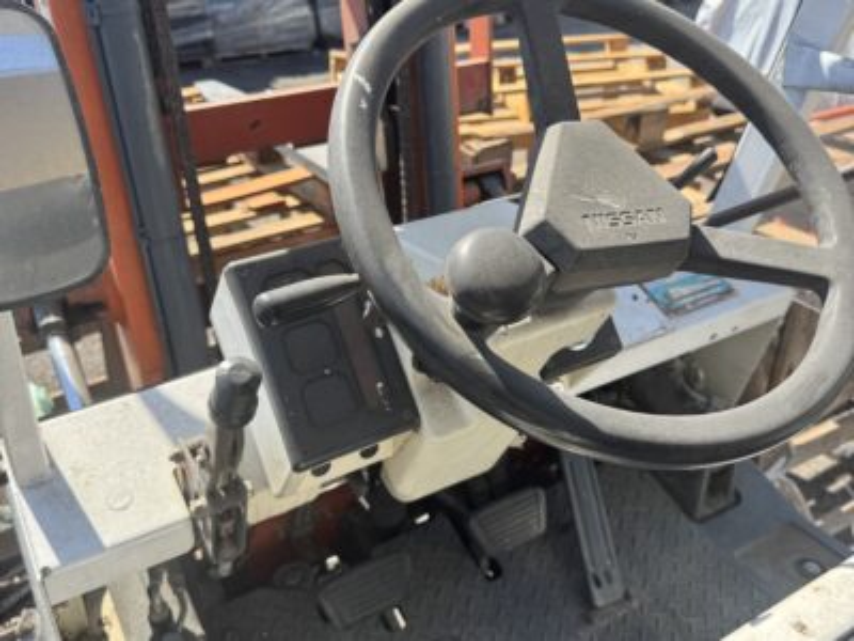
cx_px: 427
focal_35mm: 24
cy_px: 320
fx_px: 592
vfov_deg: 56.8
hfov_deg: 71.6
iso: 80
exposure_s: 1/1395
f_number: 1.78
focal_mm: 6.76
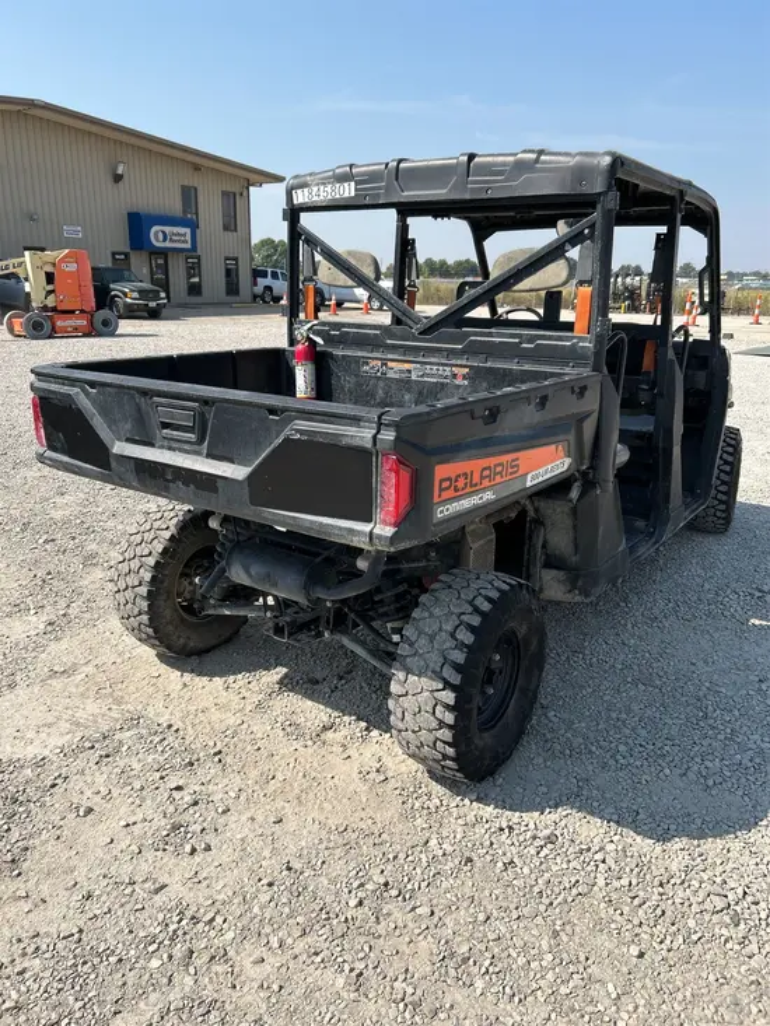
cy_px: 513
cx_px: 385
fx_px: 771
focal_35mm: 26
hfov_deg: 53.1
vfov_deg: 67.3
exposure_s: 1/3571
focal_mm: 5.7
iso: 50
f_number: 1.5
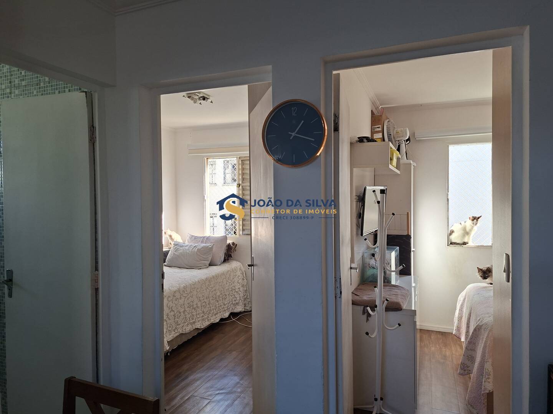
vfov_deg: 58.9
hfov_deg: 73.9
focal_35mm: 23
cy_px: 207
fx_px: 367
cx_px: 276
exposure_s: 1/120
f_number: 1.8
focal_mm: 5.54
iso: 50
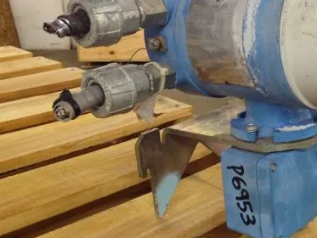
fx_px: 550
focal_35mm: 60
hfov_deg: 31.4
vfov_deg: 24.4
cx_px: 251
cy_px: 94
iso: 125
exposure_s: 1/20
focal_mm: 4.28
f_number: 2.4
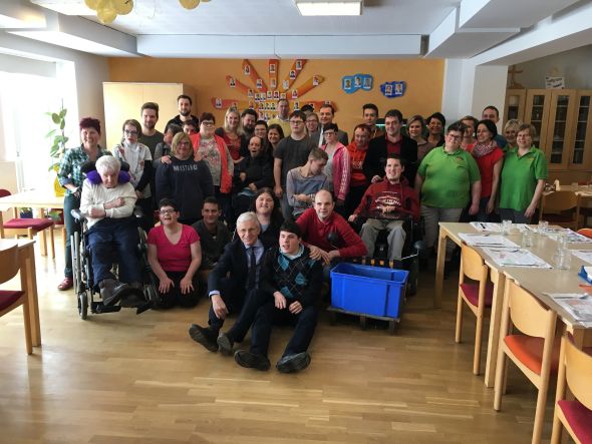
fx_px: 496
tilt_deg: -11.5
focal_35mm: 29
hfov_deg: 61.6
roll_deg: -1.4
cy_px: 222
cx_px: 296
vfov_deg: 48.3
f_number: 2.2
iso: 32
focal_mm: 4.15
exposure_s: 1/33
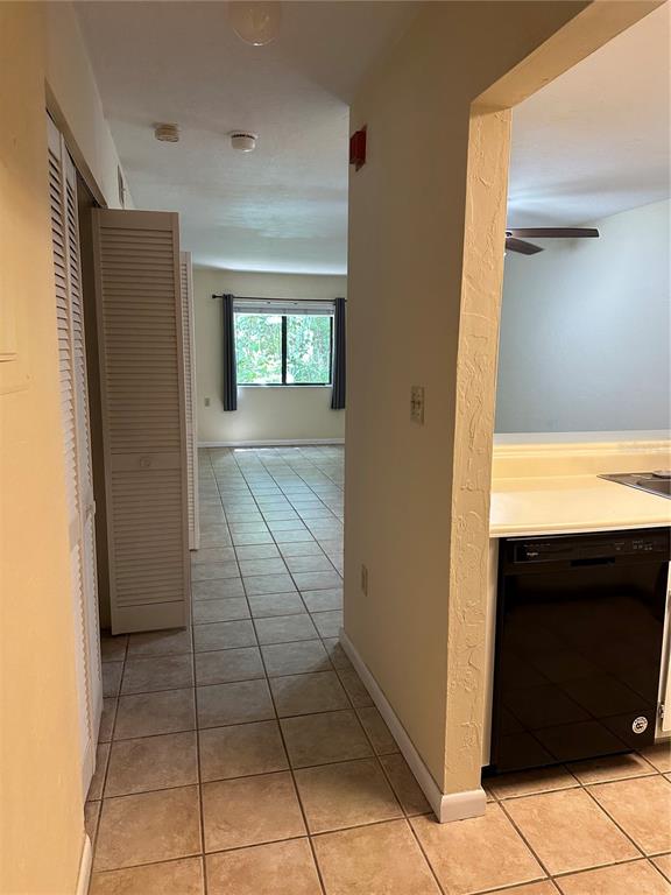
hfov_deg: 56.8
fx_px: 620
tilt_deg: -9.8
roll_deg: -1.1
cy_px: 448
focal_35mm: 24
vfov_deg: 71.6
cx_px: 336
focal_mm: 6.86
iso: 250
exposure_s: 1/60
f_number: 1.78
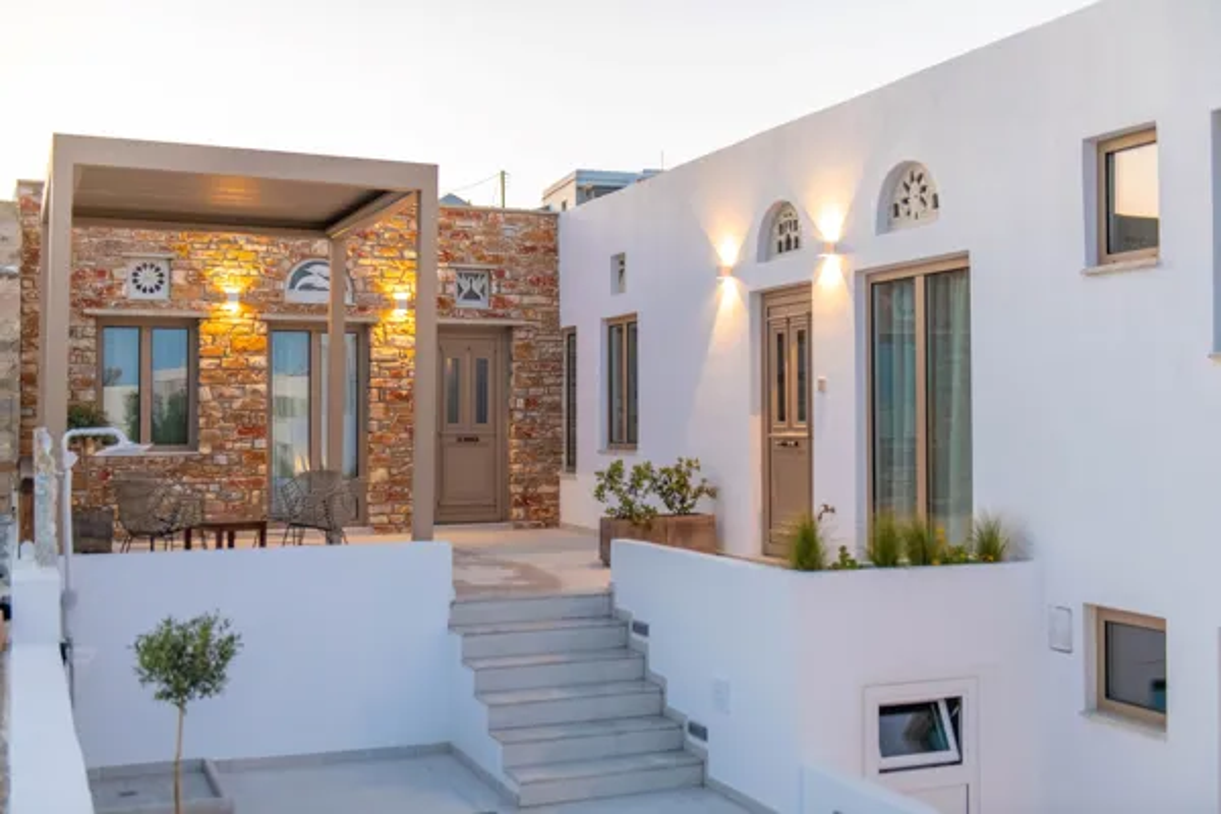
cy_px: 407
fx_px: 1424
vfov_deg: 31.9
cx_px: 610
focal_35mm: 42
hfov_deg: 46.4
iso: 2000
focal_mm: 42
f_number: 3.2
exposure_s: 1/160
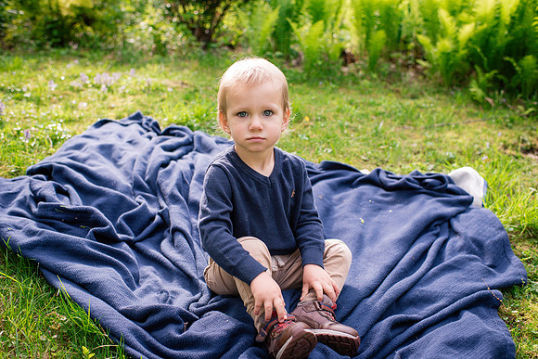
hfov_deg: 54.4
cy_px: 180
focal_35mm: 35
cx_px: 269
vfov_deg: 37.9
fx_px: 523
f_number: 3.5
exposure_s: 1/1250
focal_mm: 35
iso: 800
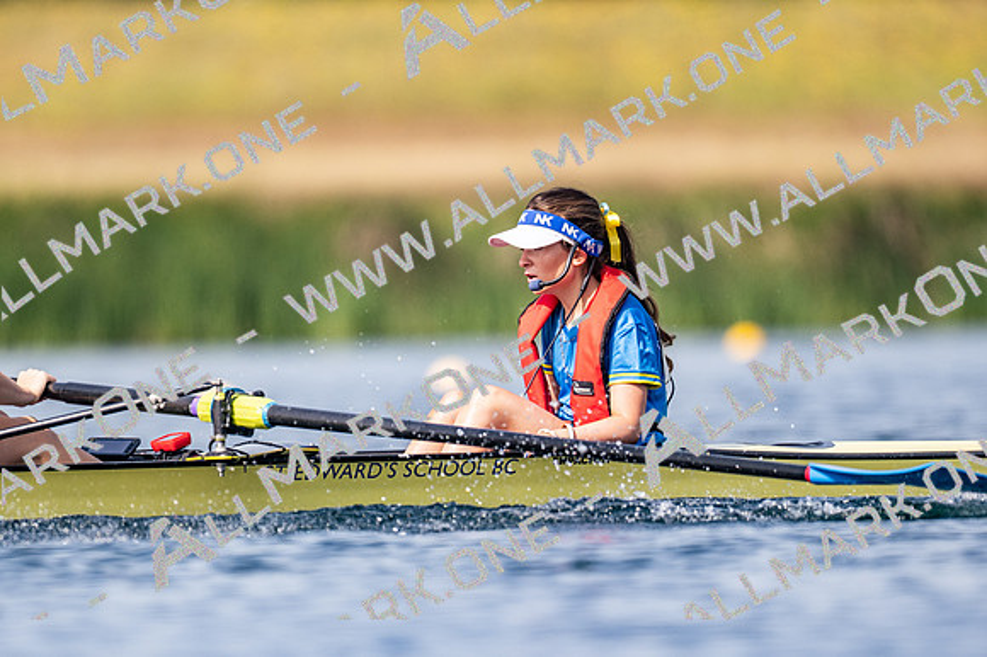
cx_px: 494
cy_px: 328
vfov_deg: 1.5
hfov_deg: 2.3
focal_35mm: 900
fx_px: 24660
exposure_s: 1/2500
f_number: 4
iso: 160
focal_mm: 600
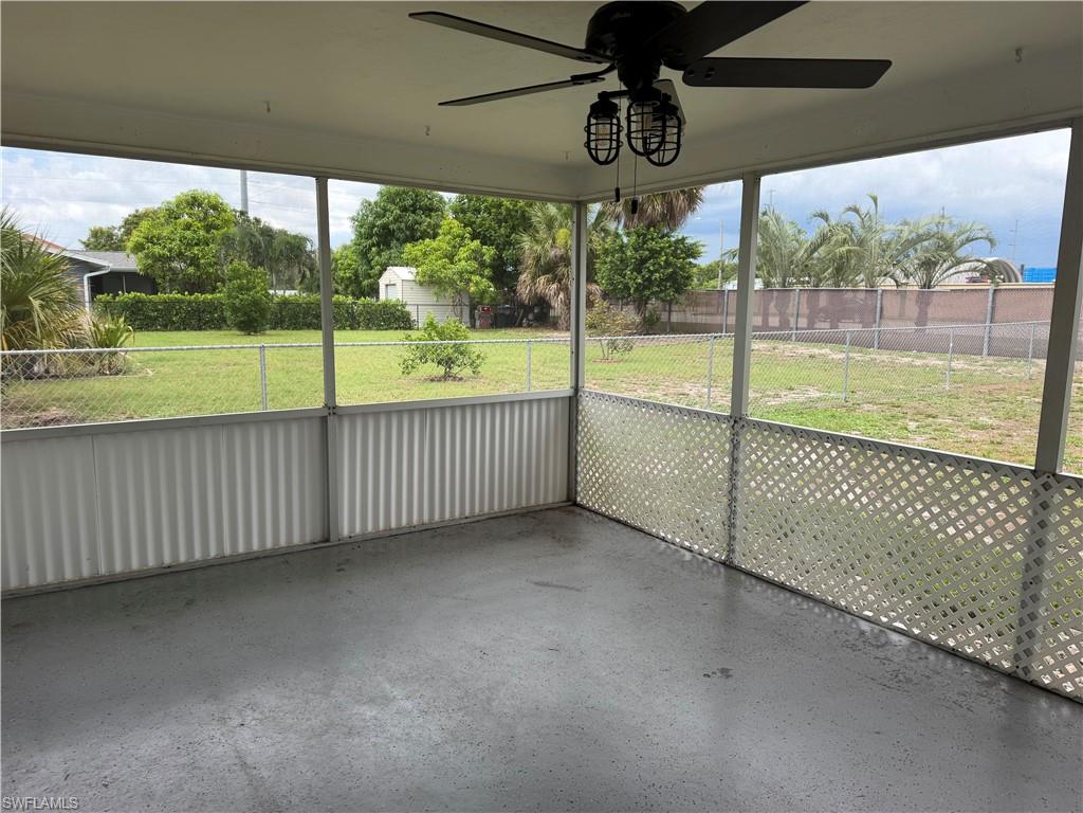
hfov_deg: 71.6
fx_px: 751
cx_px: 542
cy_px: 406
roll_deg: -0.5
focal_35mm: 24
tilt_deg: -7.4
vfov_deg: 56.8
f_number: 1.78
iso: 80
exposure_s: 1/1018
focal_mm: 6.76
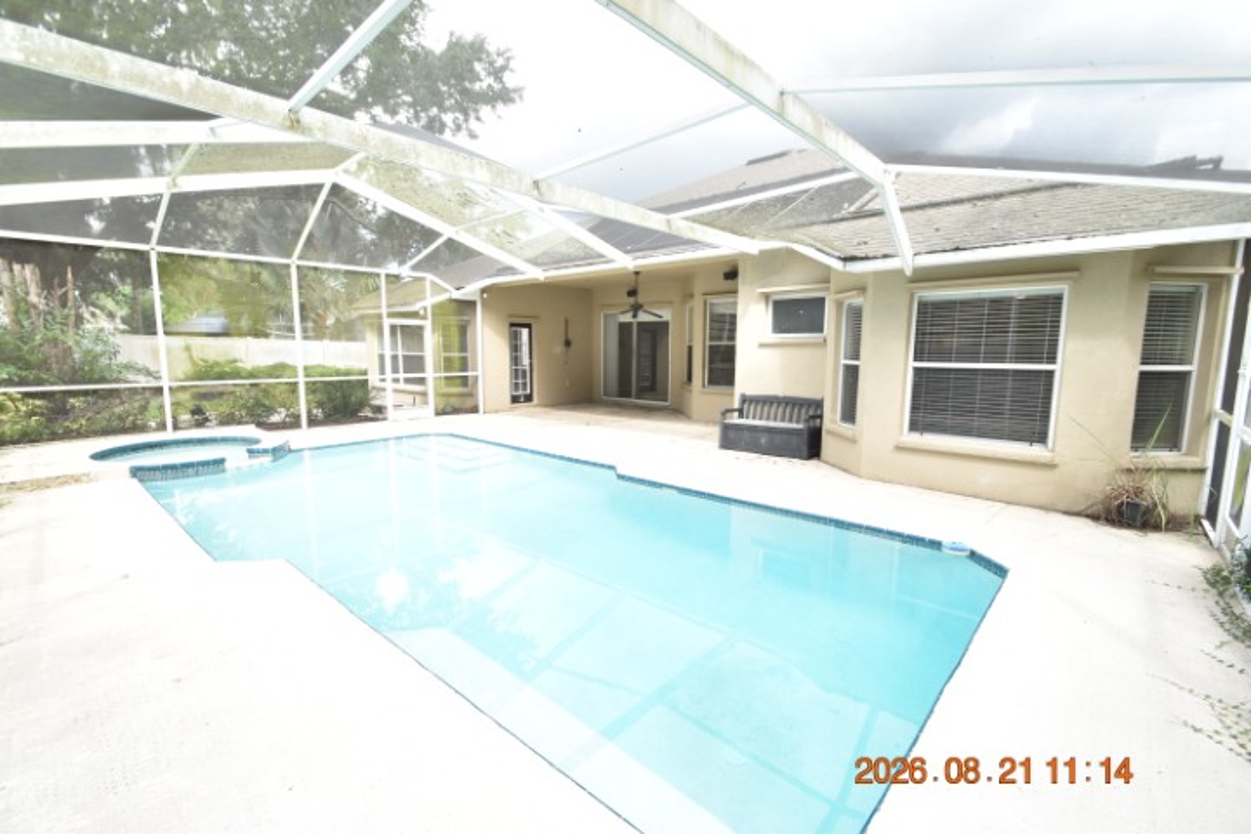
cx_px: 626
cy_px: 417
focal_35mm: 15
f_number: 6.7
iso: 400
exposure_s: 1/180
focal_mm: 10
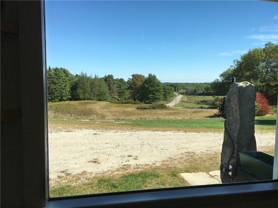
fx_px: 233
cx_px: 139
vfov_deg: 48.2
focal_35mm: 29
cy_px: 104
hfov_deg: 61.7
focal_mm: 4.15
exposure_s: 1/1099
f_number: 2.2
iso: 25
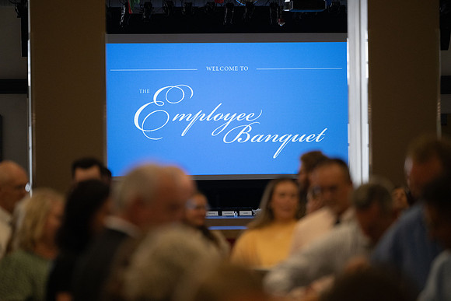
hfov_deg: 13.2
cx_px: 226
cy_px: 150
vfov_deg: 8.9
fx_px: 1942
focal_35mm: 155
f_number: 2.8
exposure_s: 1/640
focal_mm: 155
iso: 2500
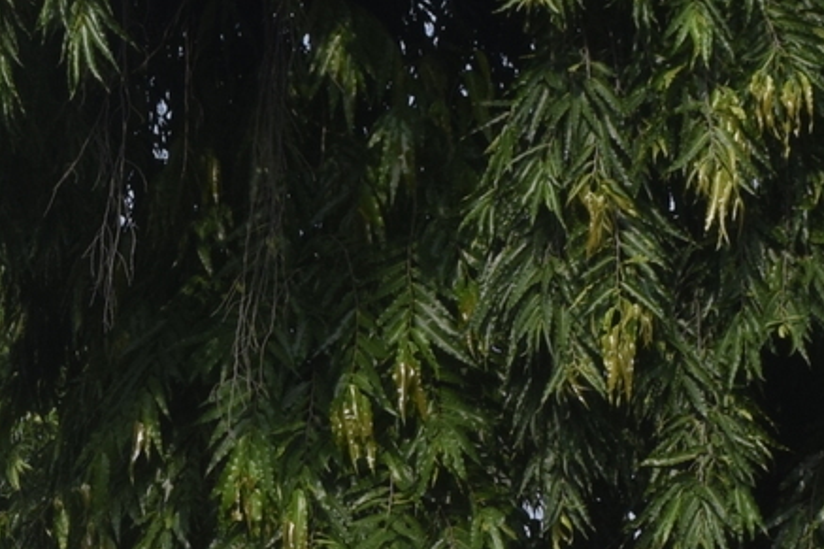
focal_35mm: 206
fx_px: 4713
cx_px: 15
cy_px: 738
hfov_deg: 9.9
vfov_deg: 6.6
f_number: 10
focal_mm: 20
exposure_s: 1/400
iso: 200
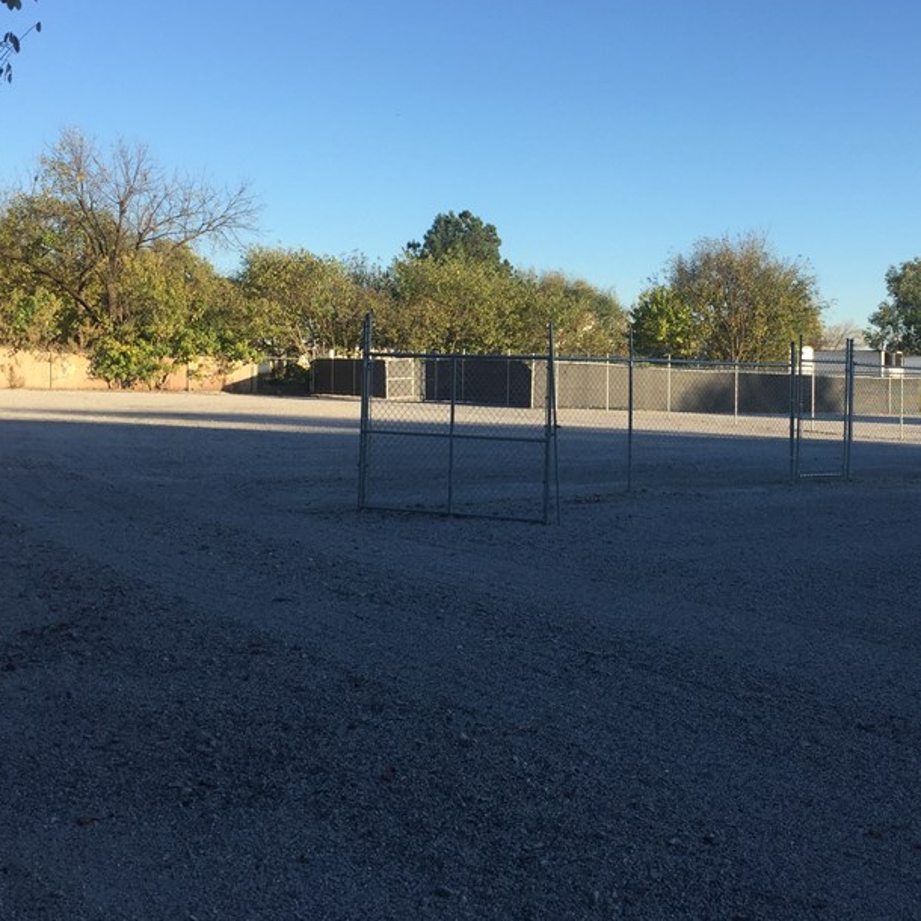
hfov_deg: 38.9
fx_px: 1294
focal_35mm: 43
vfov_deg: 39.0
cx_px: 574
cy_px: 371
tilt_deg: +4.8
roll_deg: -1.0
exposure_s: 1/760
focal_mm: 4.15
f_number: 2.2
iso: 32
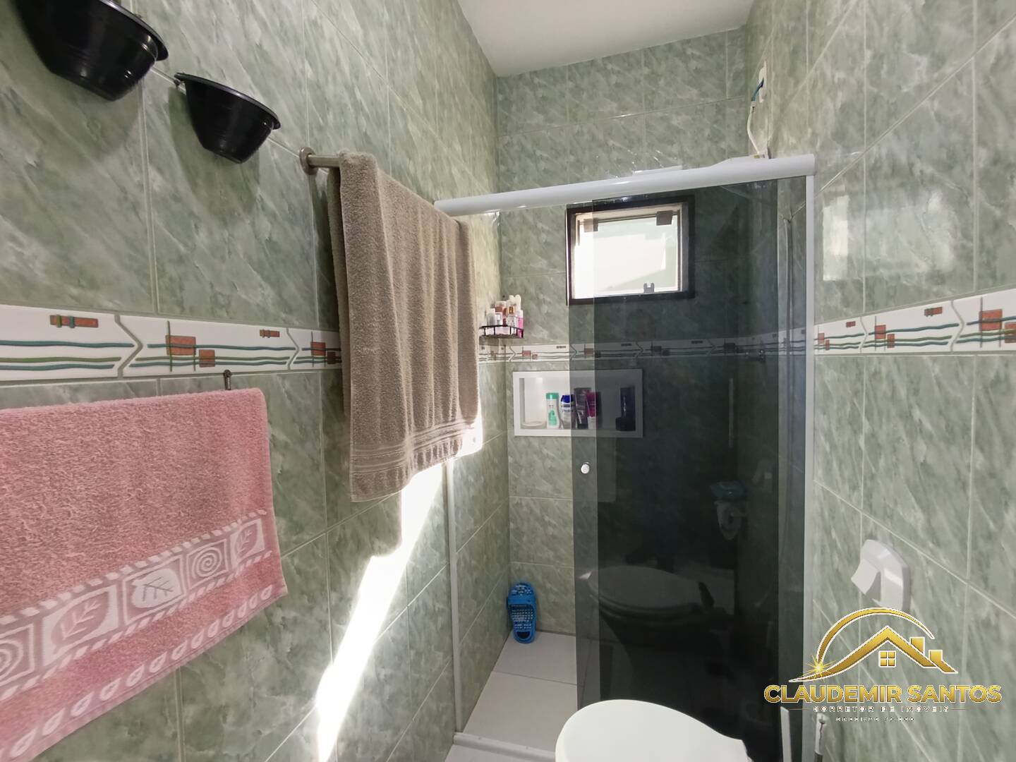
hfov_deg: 94.5
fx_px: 470
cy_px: 381
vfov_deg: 78.1
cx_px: 508
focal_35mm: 16
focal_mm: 1.65
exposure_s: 1/30
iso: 400
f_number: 2.2
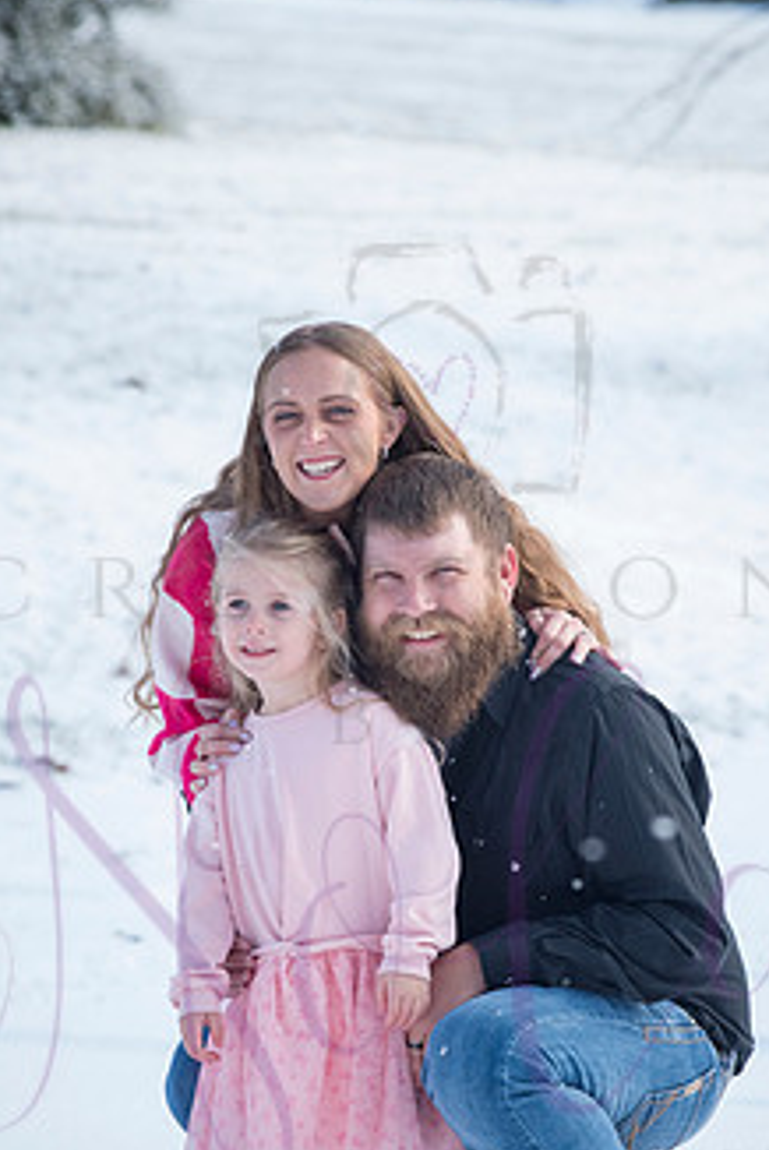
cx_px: 437
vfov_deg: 10.3
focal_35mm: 200
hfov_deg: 6.9
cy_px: 713
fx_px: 6394
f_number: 7.1
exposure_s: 1/800
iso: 640
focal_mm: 145
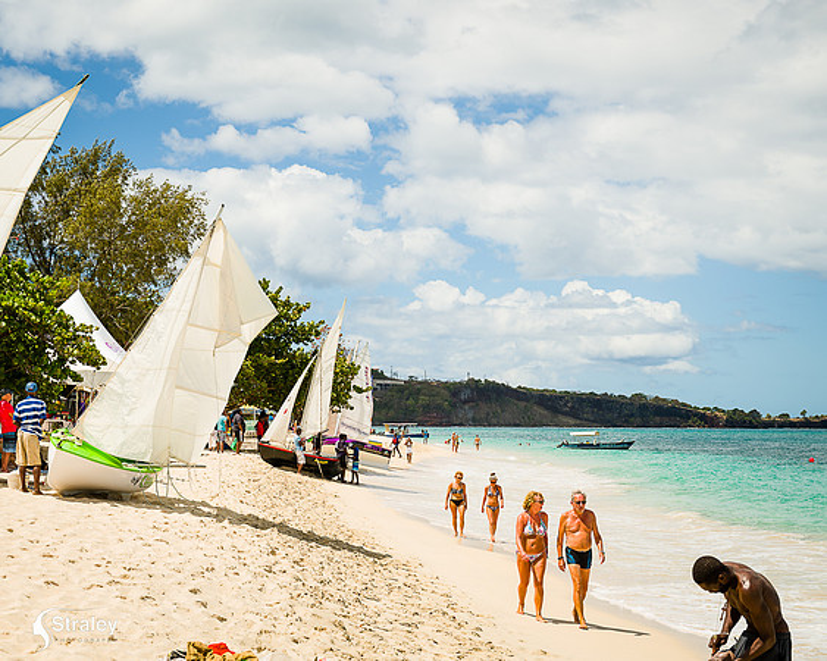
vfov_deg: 26.7
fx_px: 1393
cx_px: 379
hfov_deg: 33.1
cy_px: 330
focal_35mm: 57
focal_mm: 50
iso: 64
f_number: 6.3
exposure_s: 1/320
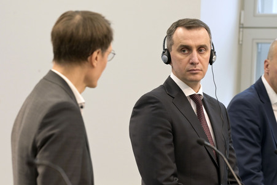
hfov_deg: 10.3
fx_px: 1538
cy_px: 92
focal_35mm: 200
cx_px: 138
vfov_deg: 6.9
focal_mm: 200
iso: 2500
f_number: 6.3
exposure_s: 1/200
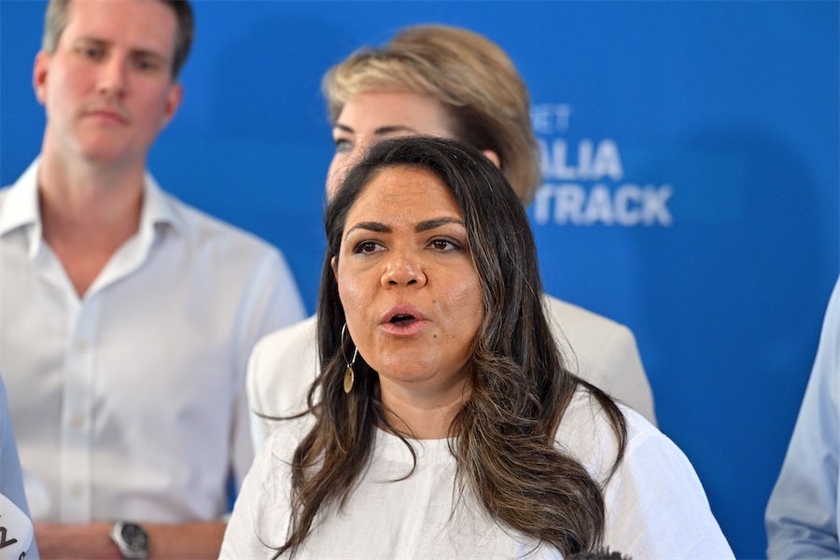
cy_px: 280
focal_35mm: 200
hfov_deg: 10.3
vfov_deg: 6.9
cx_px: 420
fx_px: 4666
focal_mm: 200
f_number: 4.5
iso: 5000
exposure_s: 1/1024
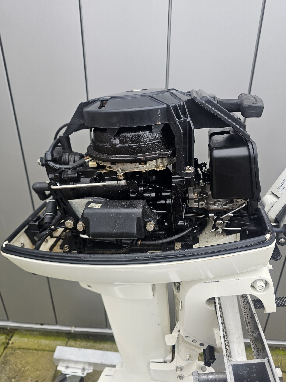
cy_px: 191
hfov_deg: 58.9
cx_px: 143
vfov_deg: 73.9
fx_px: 253
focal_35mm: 23
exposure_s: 1/100
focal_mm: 6.3
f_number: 1.7
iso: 20
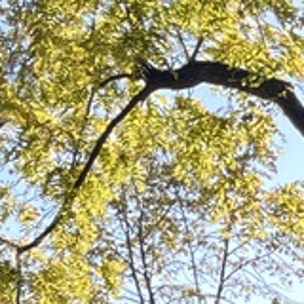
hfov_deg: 7.6
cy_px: 847
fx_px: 2057
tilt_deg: -6.3
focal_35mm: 207
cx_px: 825
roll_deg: +1.8
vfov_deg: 7.6
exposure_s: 1/571
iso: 50
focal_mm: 5.1
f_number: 1.6
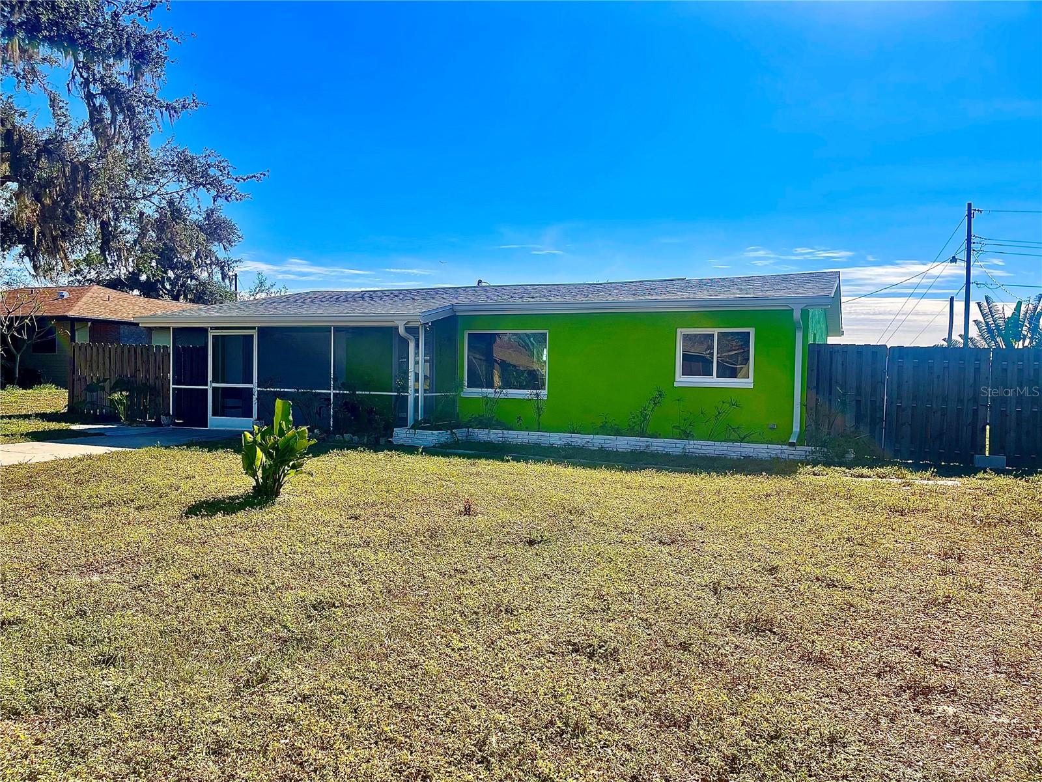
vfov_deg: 54.9
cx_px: 521
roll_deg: -1.6
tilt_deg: -2.5
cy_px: 391
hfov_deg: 69.4
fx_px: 753
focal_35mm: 25
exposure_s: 1/5376
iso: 32
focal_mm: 5.1
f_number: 1.6
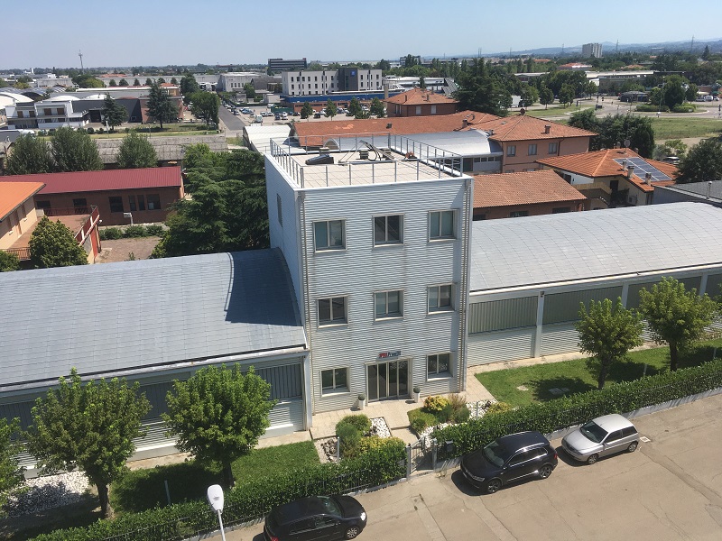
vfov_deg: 48.2
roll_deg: +1.5
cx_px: 361
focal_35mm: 29
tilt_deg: -19.7
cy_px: 270
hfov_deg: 61.7
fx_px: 605
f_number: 2.2
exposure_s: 1/1748
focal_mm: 4.15
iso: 25
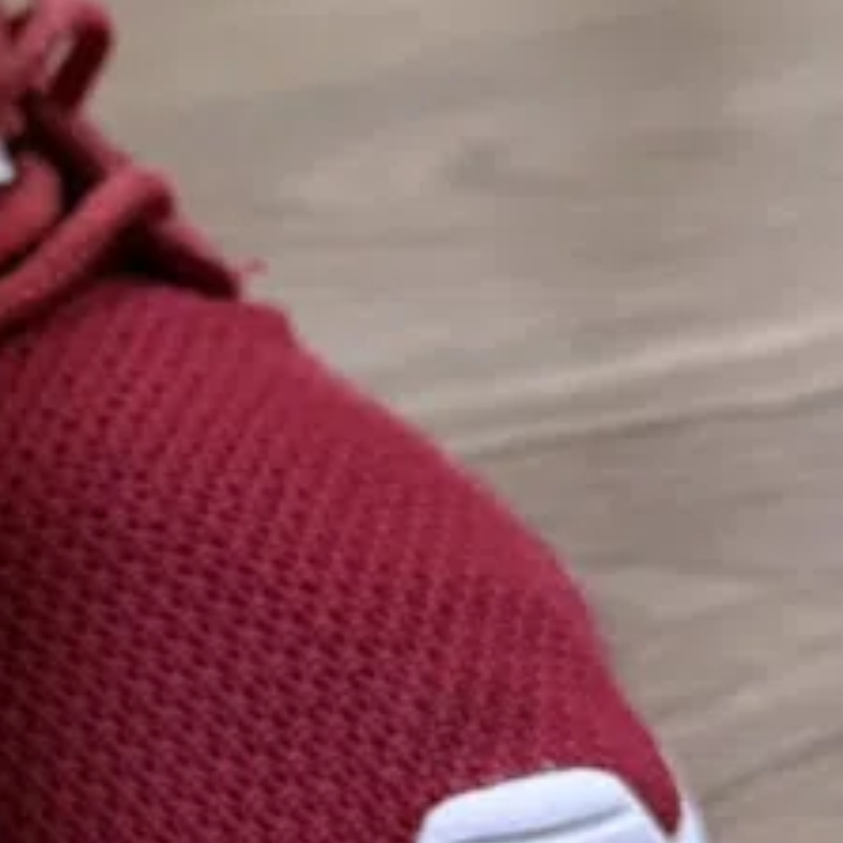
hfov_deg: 23.9
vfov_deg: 27.6
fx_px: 1681
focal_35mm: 61
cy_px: 665
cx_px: -321
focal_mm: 6.76
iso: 800
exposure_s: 1/25
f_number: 1.78
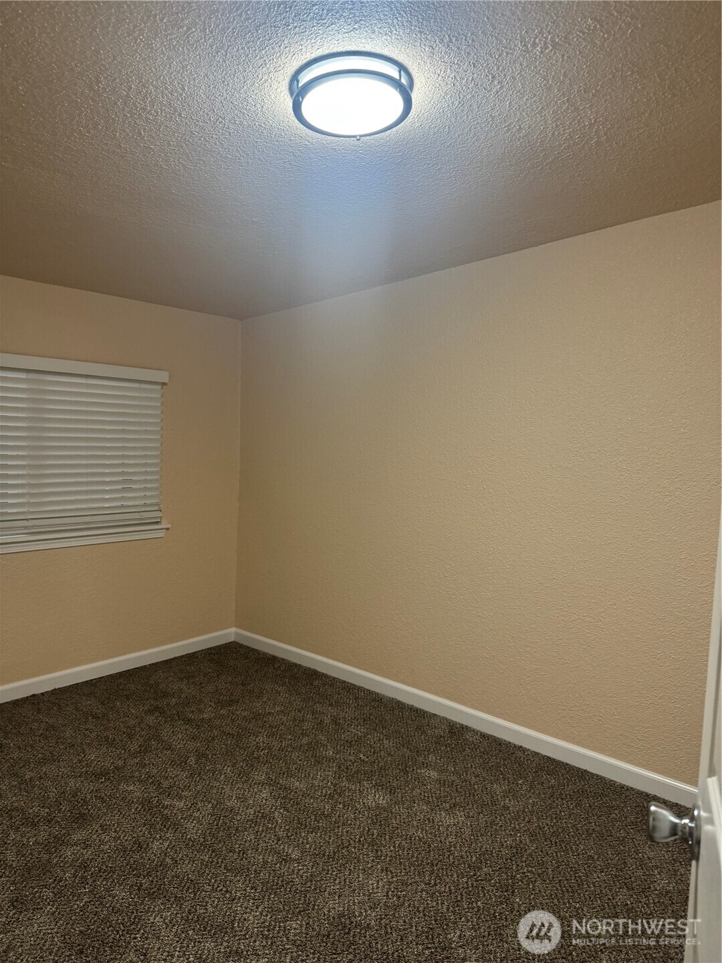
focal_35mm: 24
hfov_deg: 56.8
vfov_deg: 71.6
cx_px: 361
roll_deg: +1.1
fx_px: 667
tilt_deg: -4.7
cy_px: 482
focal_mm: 6.76
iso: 200
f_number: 1.78
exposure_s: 1/60
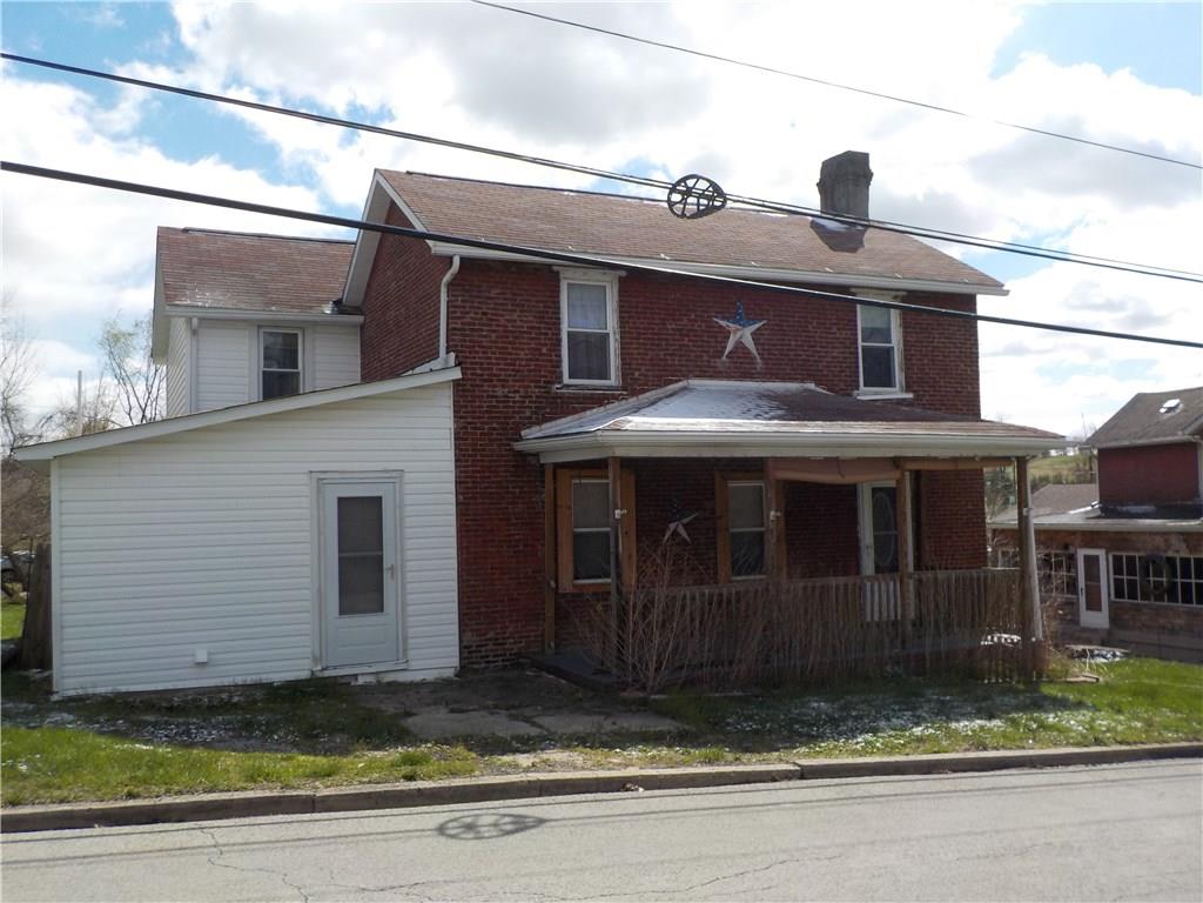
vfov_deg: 46.8
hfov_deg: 60.0
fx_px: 1043
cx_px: 602
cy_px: 452
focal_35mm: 30
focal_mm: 4.1
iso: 125
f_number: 3.3
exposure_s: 1/1250
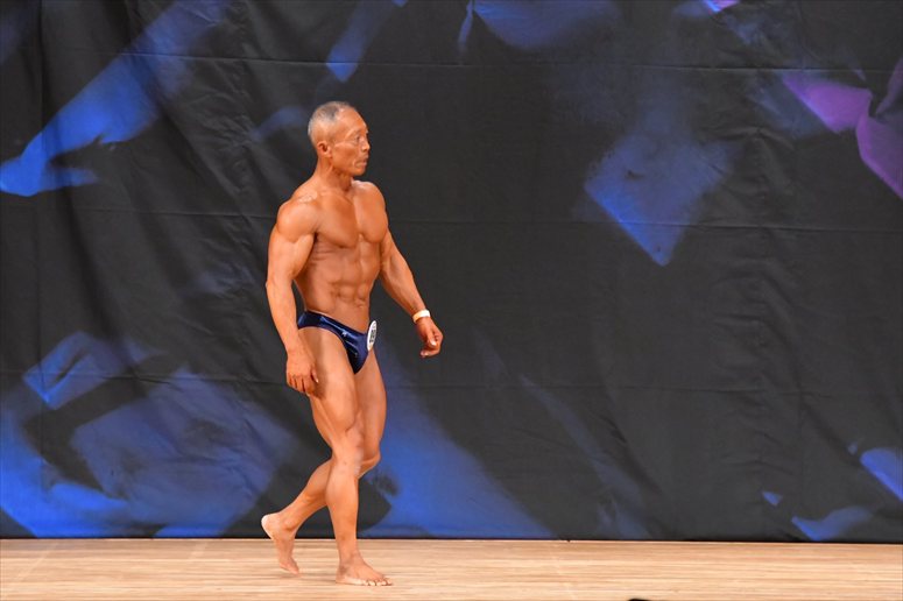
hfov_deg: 7.2
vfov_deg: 4.8
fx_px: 7145
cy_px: 300
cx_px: 452
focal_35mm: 285
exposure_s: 1/400
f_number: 5.6
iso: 8000
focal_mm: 190
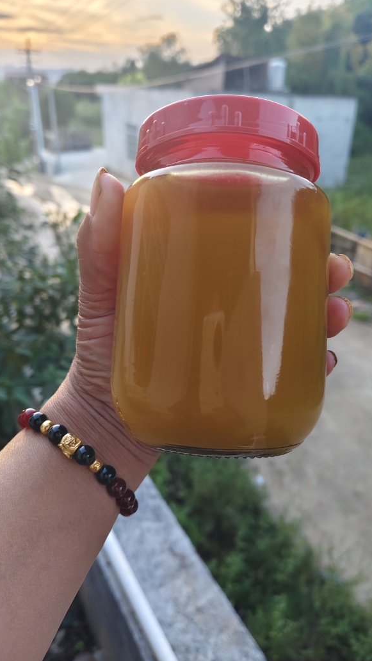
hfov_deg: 42.8
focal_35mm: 27
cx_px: 212
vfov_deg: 69.9
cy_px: 329
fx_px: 474
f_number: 1.88
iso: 259
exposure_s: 1/100
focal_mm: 5.56
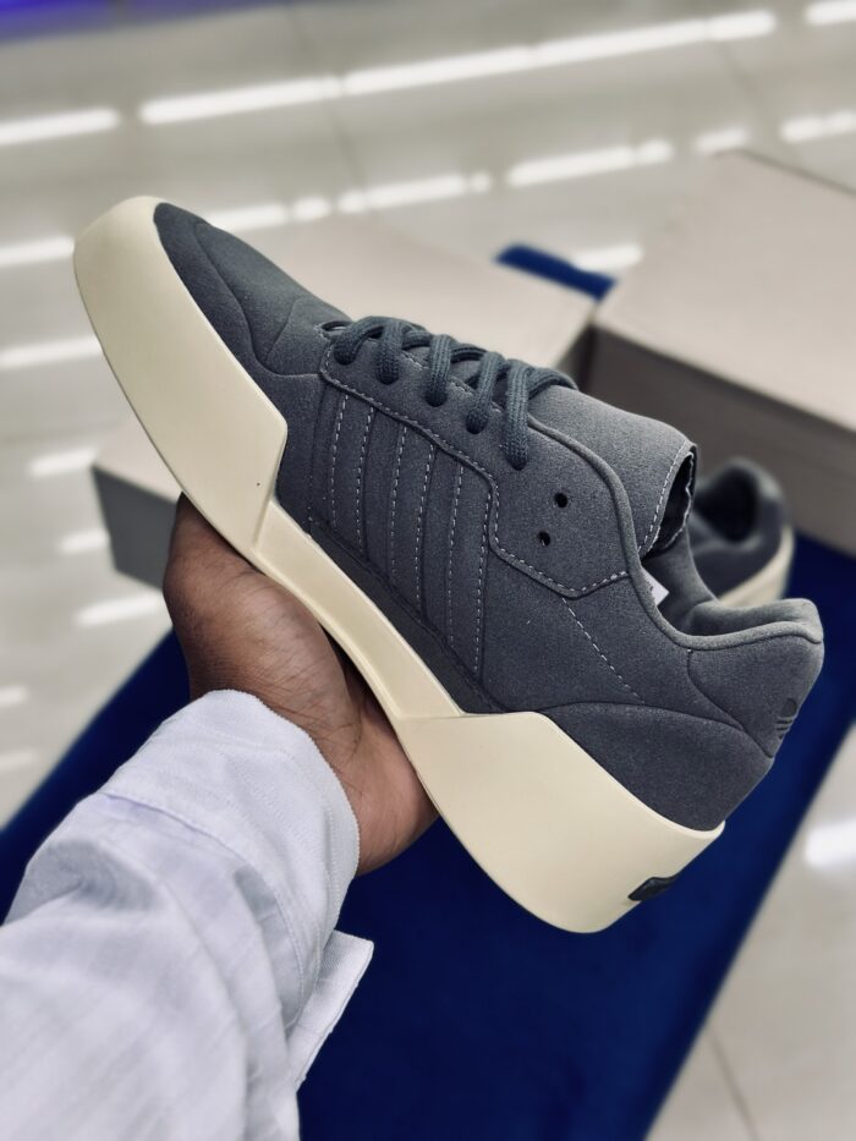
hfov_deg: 30.3
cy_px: 570
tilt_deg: -50.7
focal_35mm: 48
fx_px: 1582
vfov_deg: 39.7
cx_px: 428
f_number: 1.78
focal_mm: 6.86
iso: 64
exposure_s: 1/110
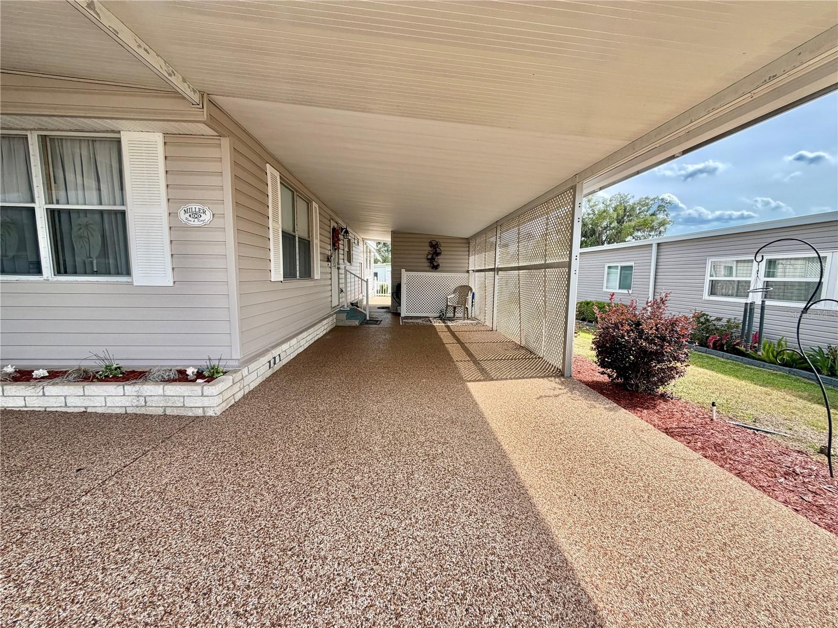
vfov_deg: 85.7
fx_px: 339
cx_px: 419
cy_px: 314
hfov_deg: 102.1
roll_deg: +0.4
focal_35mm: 14
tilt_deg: -9.6
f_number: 2.2
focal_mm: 2.22
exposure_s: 1/613
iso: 40
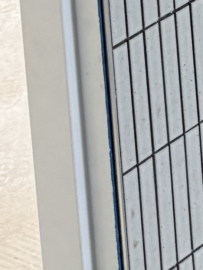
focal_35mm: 188
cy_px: -611
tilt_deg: -7.2
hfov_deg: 7.1
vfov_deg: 8.4
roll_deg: +2.3
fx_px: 1470
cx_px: 599
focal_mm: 6.76
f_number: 1.78
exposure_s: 1/121
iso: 100
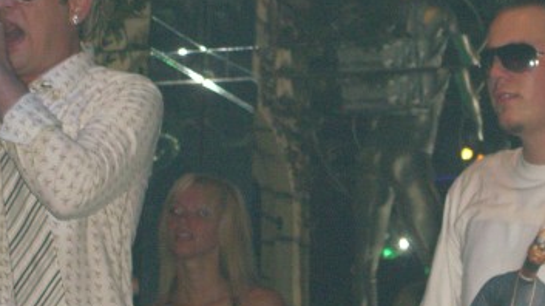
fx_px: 2542
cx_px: 295
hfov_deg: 12.2
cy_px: 131
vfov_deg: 6.9
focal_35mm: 176
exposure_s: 1/60
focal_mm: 19.7
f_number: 4.8
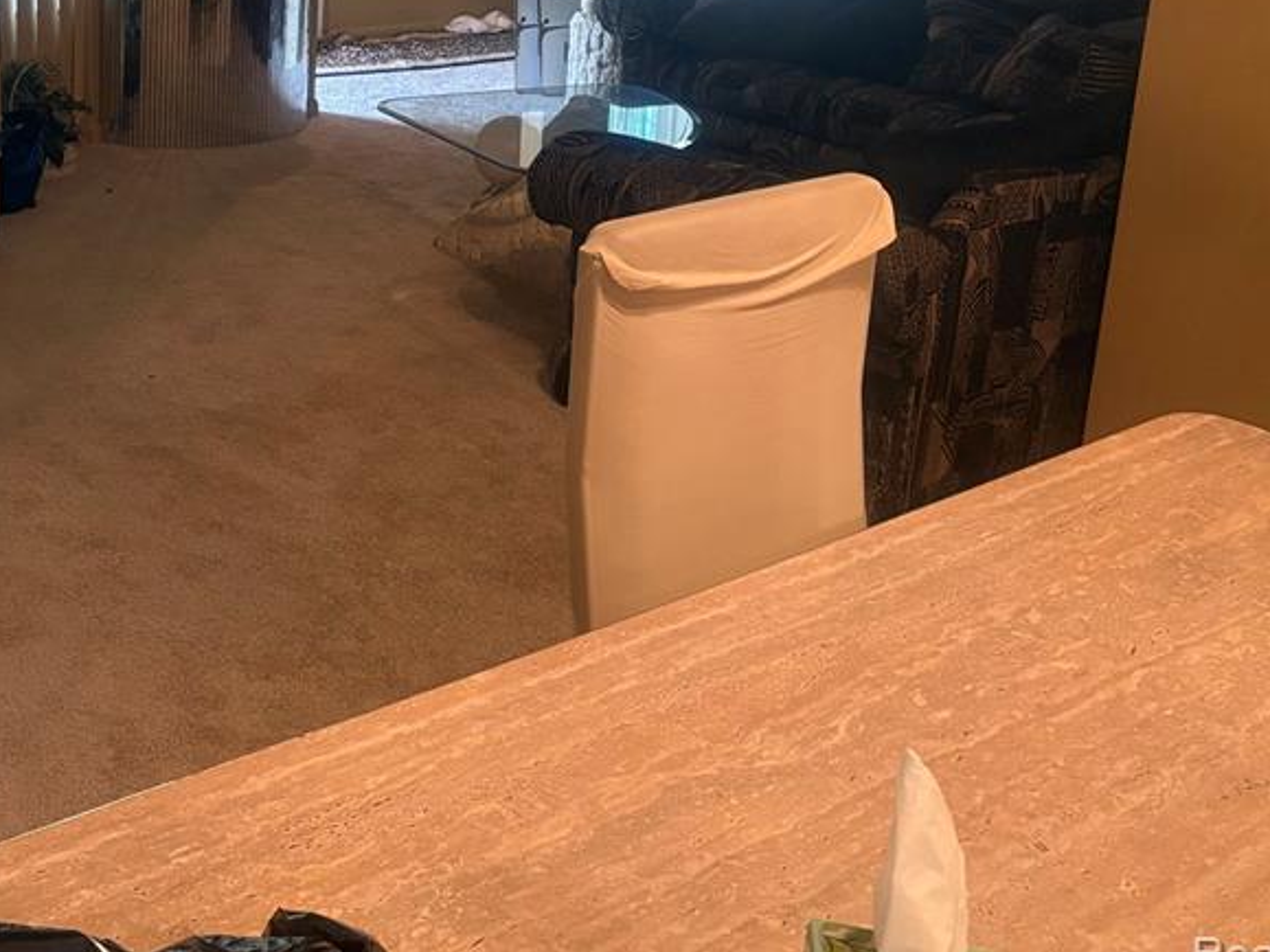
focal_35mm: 46
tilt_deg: -13.7
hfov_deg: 39.9
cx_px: 292
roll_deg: -1.7
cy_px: 147
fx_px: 1687
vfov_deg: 30.5
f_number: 1.6
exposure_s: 1/60
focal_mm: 5.96
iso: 320
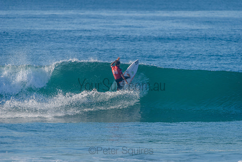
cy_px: 81
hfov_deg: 4.1
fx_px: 3363
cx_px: 121
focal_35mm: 500
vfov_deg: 2.8
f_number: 5.6
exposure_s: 1/2000
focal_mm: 500
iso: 360
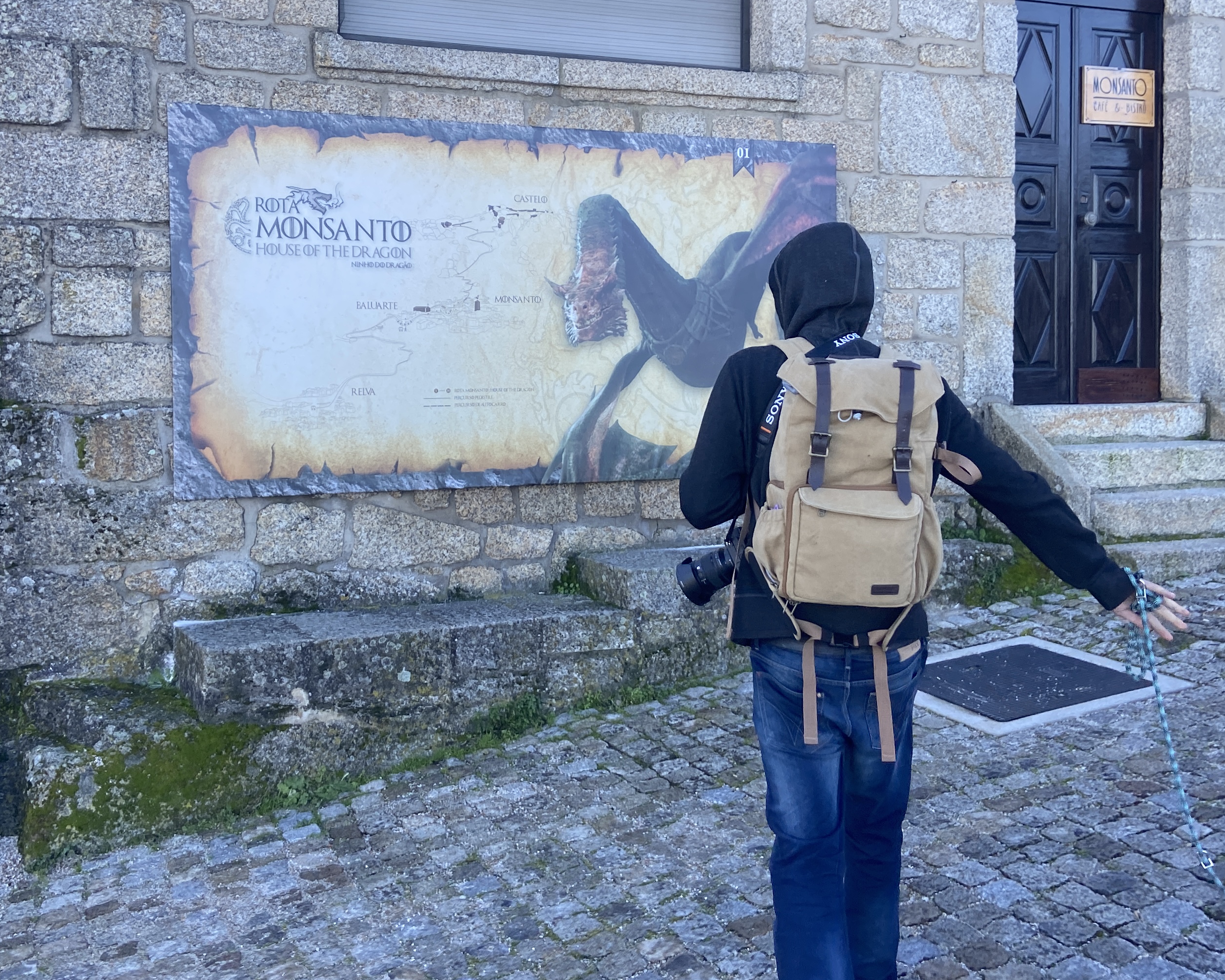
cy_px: 401
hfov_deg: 44.7
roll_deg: +0.8
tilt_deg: -2.9
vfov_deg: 36.4
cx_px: 563
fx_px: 1487
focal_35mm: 41
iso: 32
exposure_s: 1/308
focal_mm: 4.25
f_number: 1.8
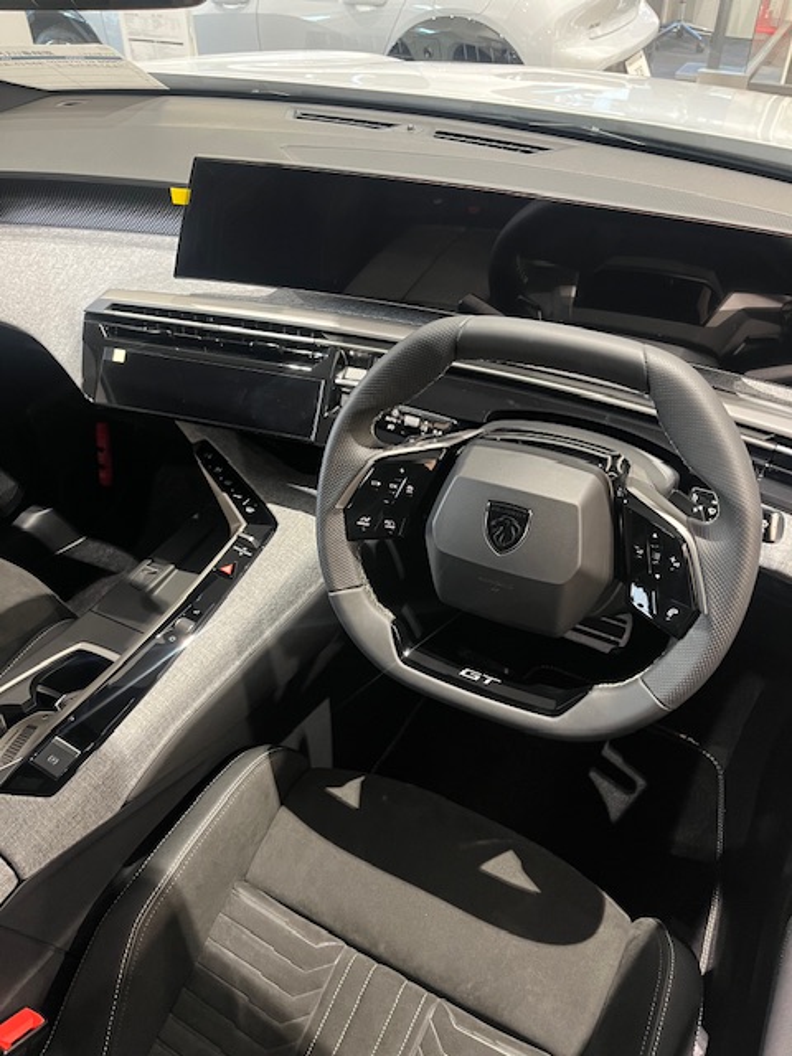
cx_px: 396
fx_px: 793
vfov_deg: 67.3
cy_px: 528
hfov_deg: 53.1
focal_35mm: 26
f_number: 1.6
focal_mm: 5.1
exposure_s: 1/40
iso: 640
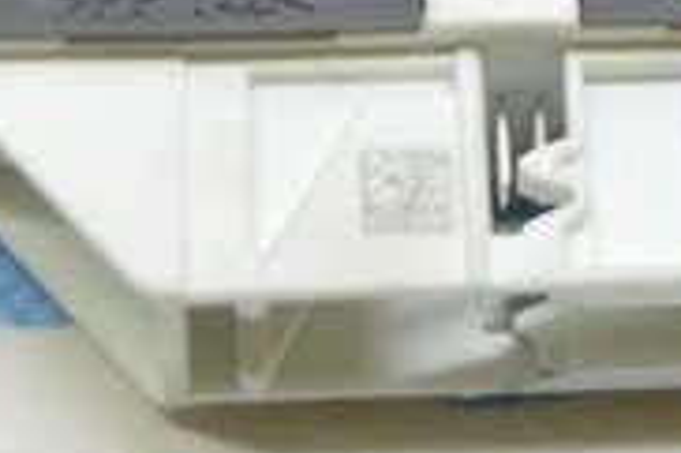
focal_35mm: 203
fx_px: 3837
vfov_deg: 6.6
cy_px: -283
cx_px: 434
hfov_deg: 10.1
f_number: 4
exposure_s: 1/40
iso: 400
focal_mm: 24
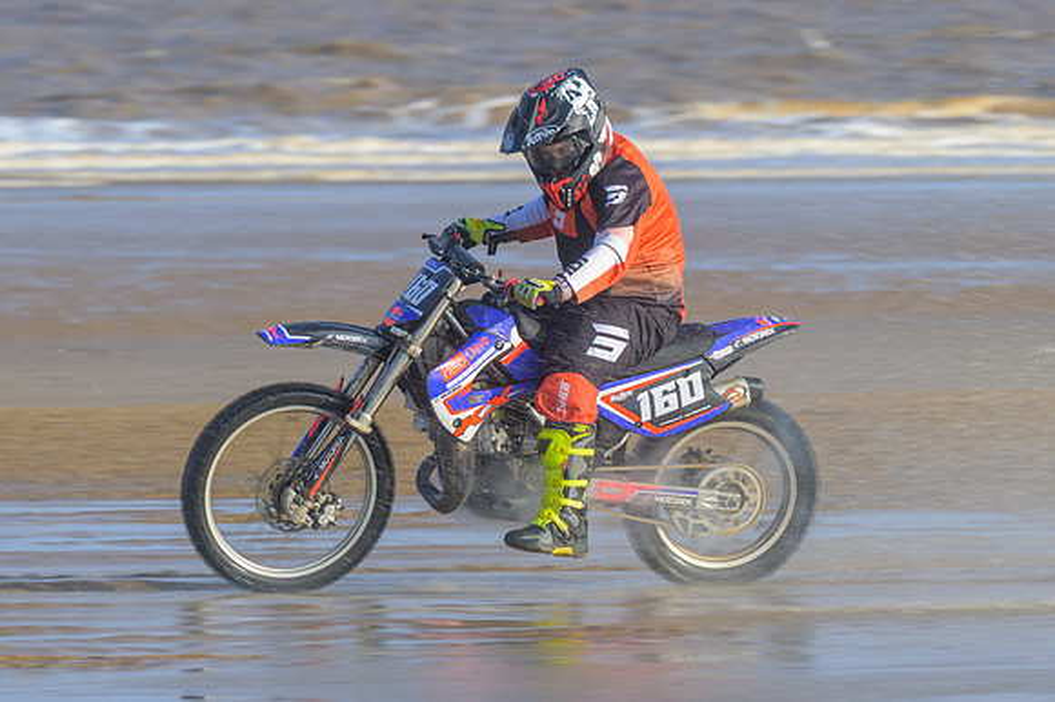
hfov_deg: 4.6
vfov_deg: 3.1
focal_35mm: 446
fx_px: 13055
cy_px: 236
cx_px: 590
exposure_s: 1/250
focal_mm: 200
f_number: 8
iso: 125
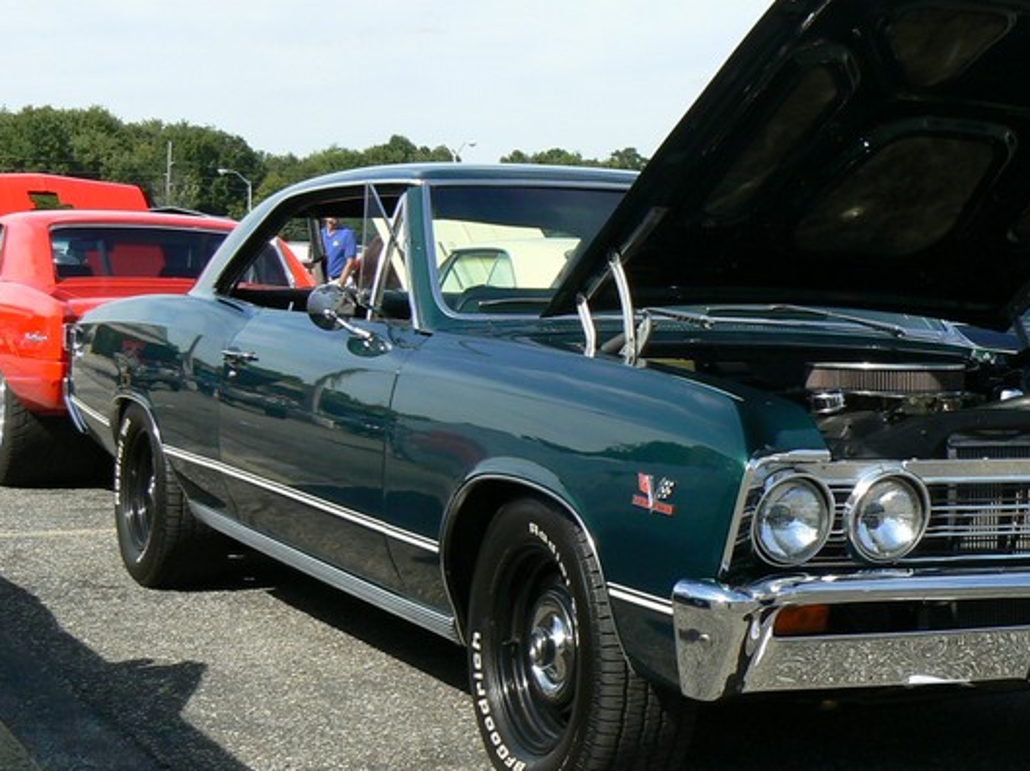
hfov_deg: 34.0
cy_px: 325
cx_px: 711
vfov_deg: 26.0
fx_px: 1665
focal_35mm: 56
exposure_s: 1/400
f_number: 5.6
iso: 80
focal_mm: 6
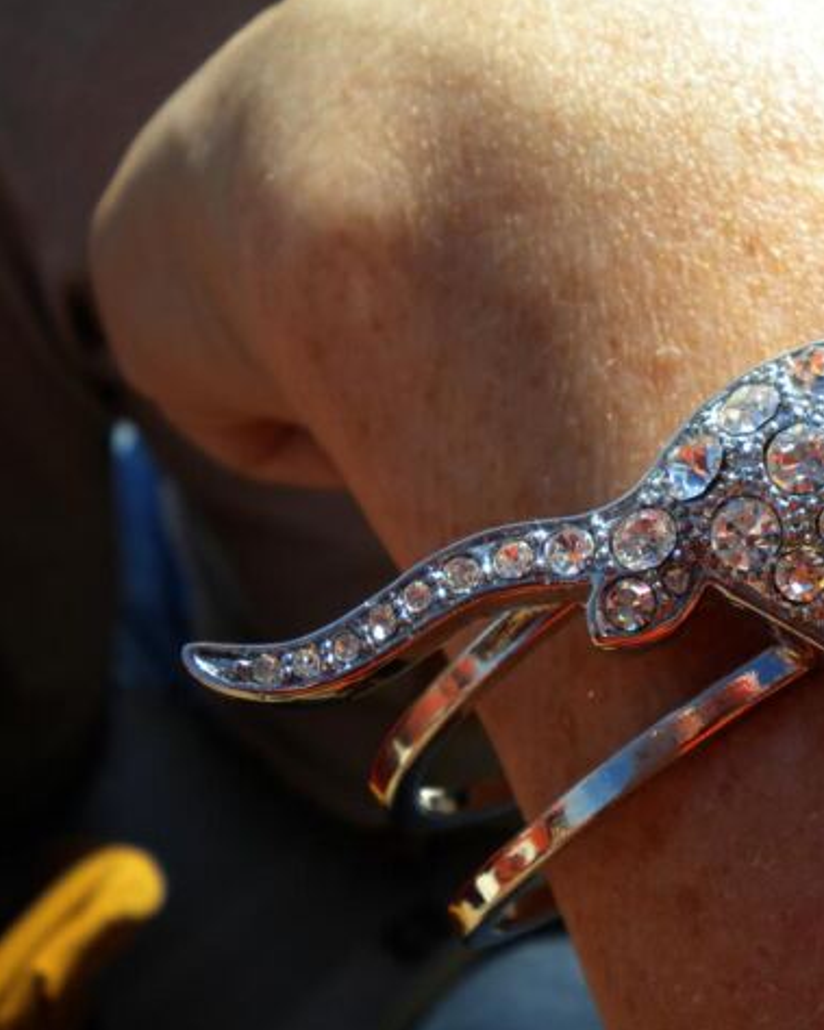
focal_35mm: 54
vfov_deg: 34.8
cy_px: 515
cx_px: 691
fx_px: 1647
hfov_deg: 27.4
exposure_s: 1/624
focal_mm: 7.4
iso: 80
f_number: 4.9
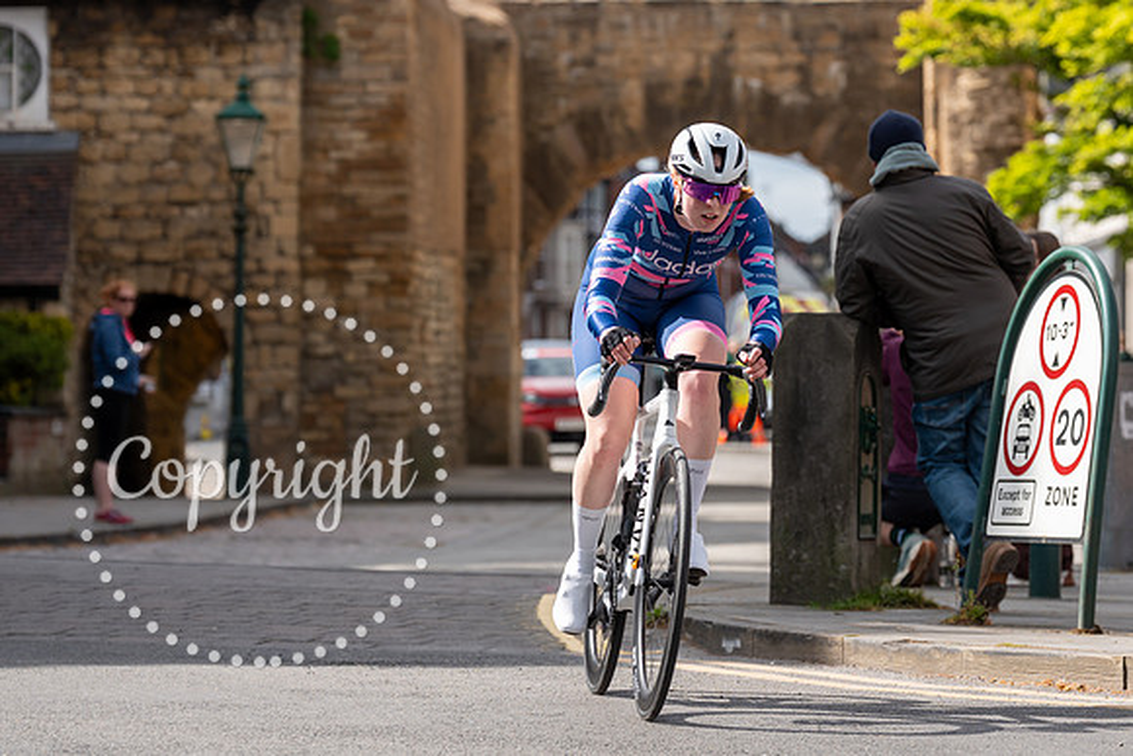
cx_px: 748
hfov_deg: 11.7
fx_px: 5540
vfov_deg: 7.8
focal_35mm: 176
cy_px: 224
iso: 125
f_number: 4
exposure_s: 1/1000
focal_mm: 125
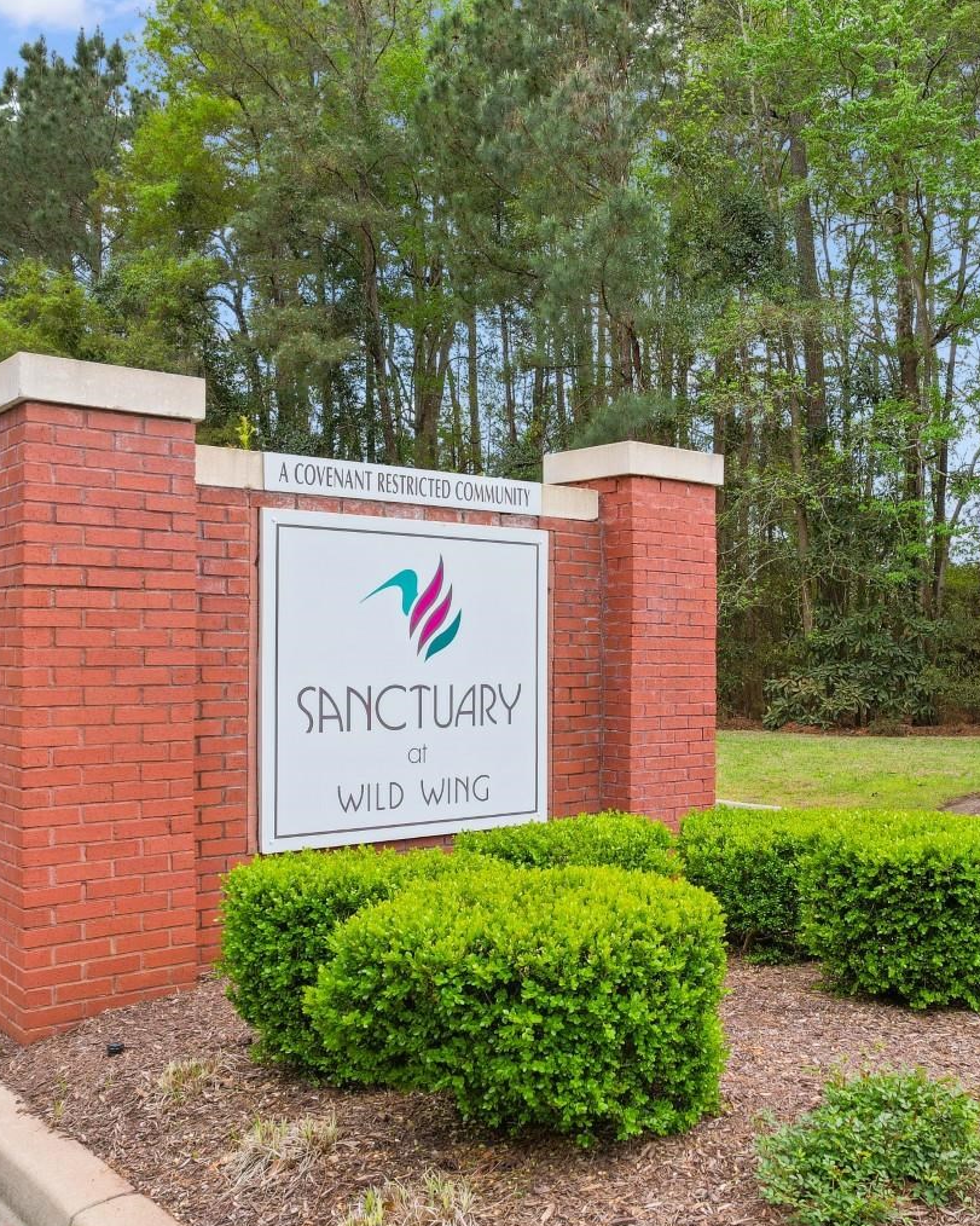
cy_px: 613
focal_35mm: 33
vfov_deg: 54.2
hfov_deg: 44.1
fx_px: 1197
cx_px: 620
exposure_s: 1/80
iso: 100
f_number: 2.8
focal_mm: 8.38
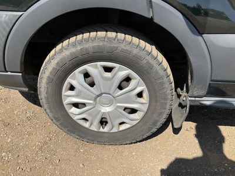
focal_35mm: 29
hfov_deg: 61.7
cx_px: 118
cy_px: 88
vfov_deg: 48.2
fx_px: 197
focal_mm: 3
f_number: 1.8
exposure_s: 1/1311
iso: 25
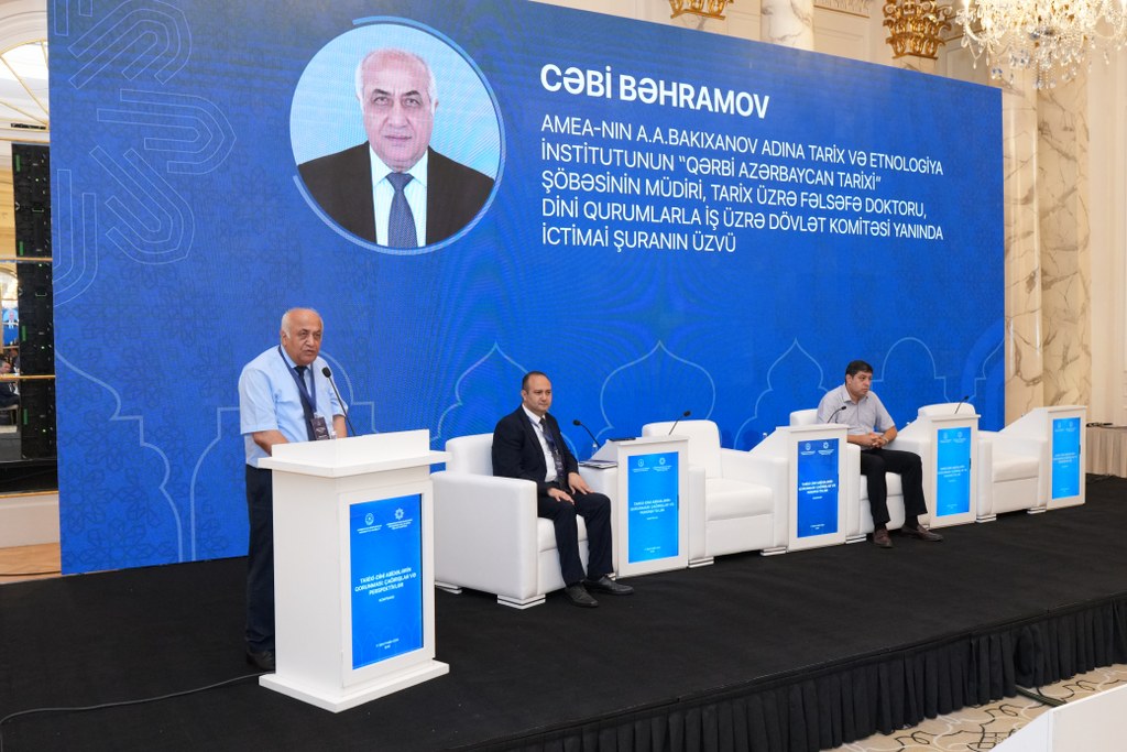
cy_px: 376
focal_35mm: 31
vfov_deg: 42.3
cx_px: 564
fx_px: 971
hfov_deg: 60.3
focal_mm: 21
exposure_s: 1/160
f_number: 4
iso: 2500
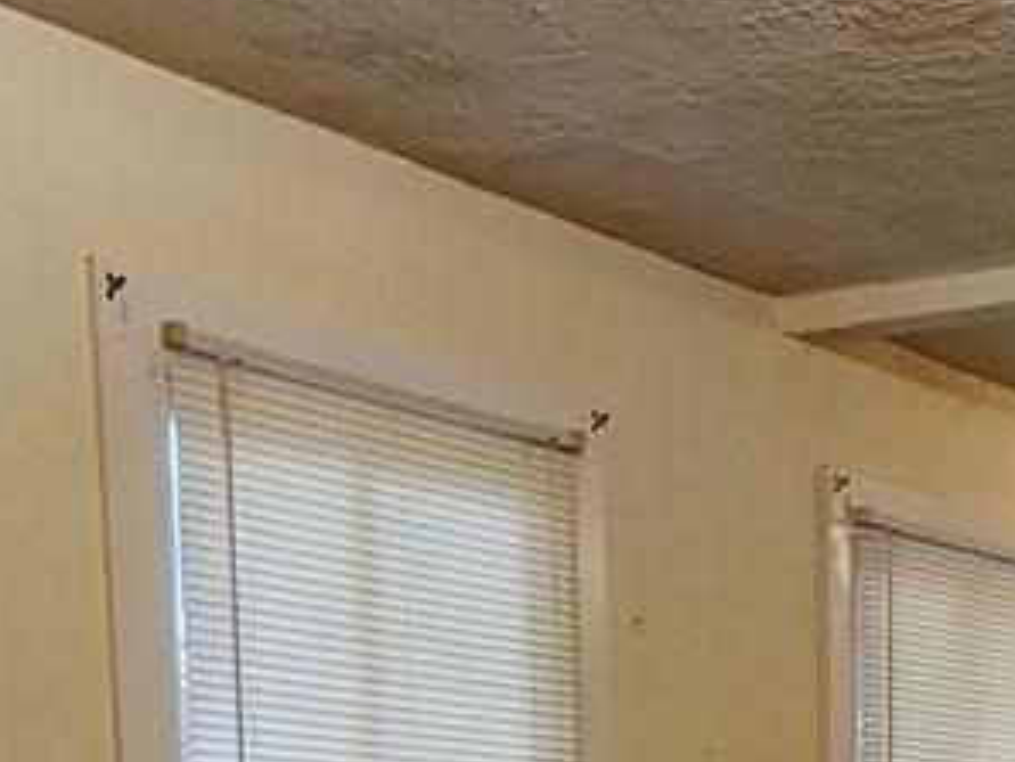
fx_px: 2053
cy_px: 1230
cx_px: 1111
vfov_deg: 18.1
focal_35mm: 70
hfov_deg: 25.7
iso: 400
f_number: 2.2
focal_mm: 2.2
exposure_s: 1/30
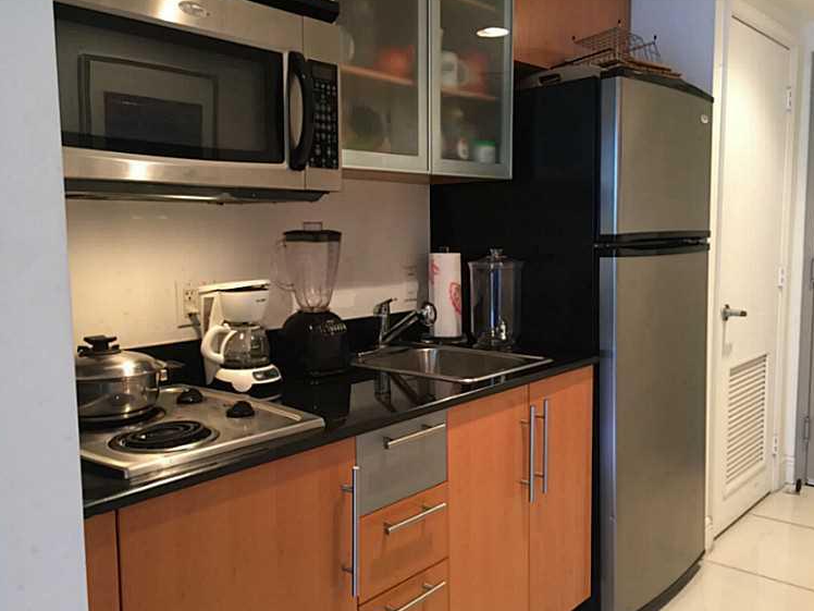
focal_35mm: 31
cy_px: 319
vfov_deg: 45.4
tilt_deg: -6.1
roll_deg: +0.8
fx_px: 729
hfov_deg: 58.3
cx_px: 391
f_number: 2.2
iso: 80
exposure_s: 1/15
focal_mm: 4.15
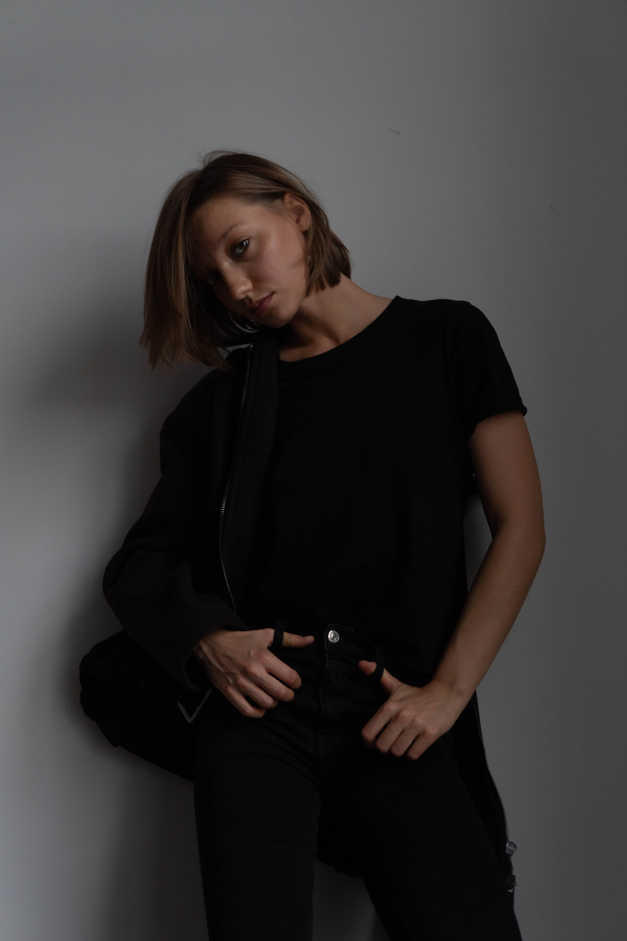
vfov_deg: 35.9
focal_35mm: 56
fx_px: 1450
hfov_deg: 24.4
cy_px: 470
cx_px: 314
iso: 160
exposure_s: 1/125
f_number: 5.6
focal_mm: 37
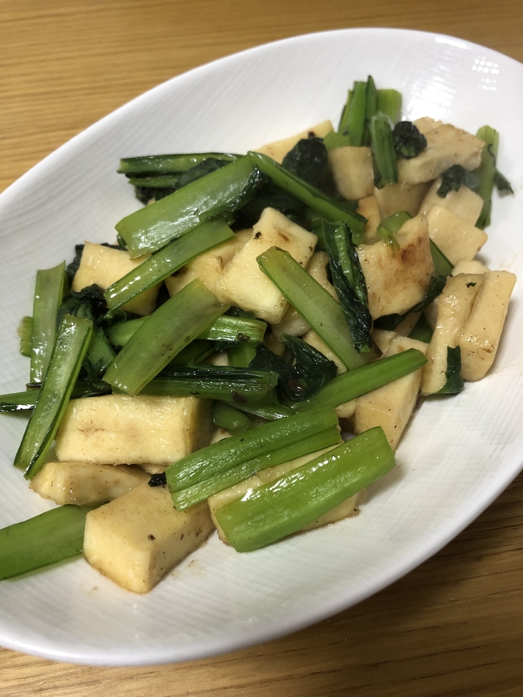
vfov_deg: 63.4
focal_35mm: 28
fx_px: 564
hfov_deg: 49.7
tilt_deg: -53.3
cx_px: 262
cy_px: 348
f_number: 1.8
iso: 32
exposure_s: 1/33
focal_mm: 3.99
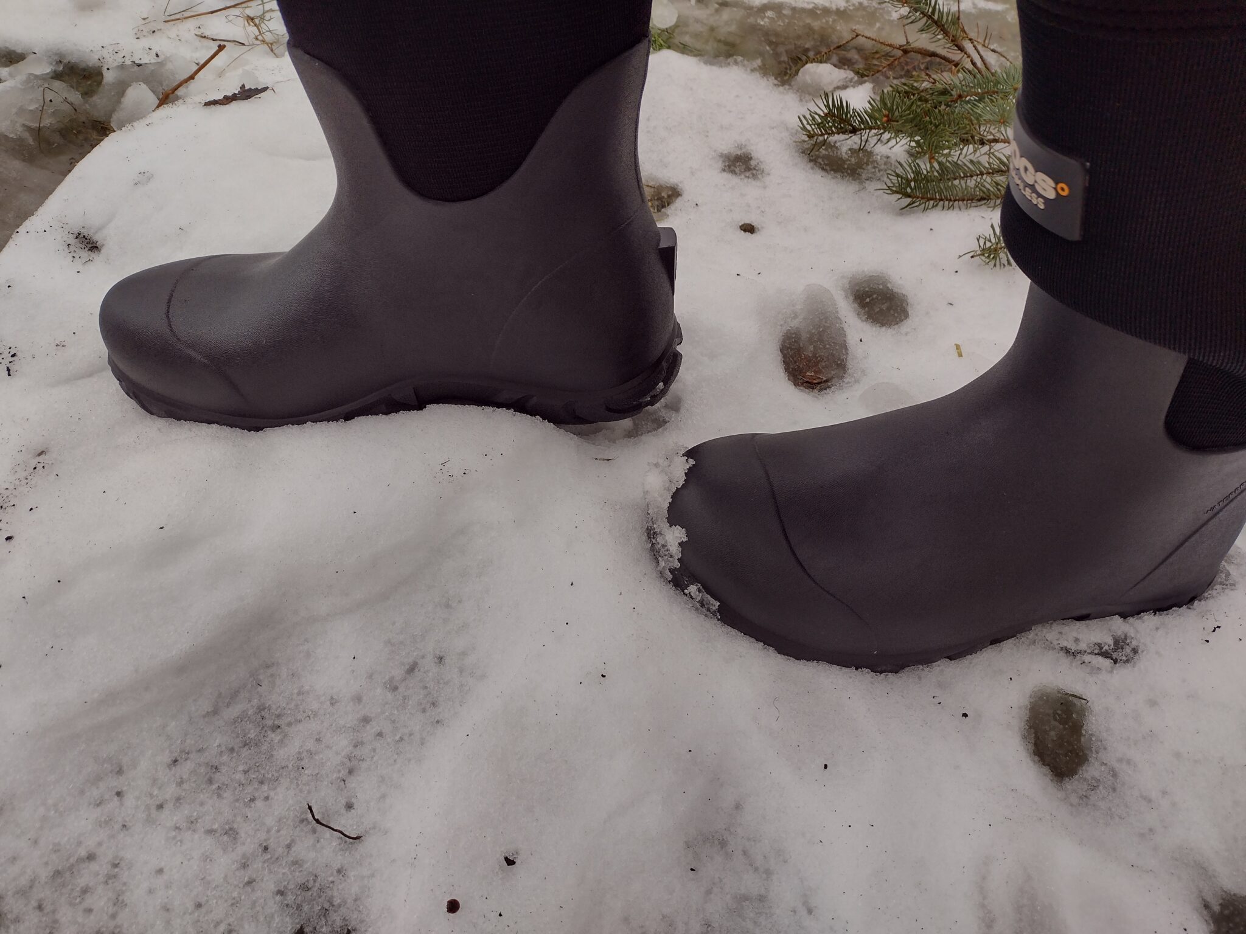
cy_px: 467
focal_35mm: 27
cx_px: 623
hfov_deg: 65.3
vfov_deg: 51.4
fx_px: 972
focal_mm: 4.71
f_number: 1.7
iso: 100
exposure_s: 1/173
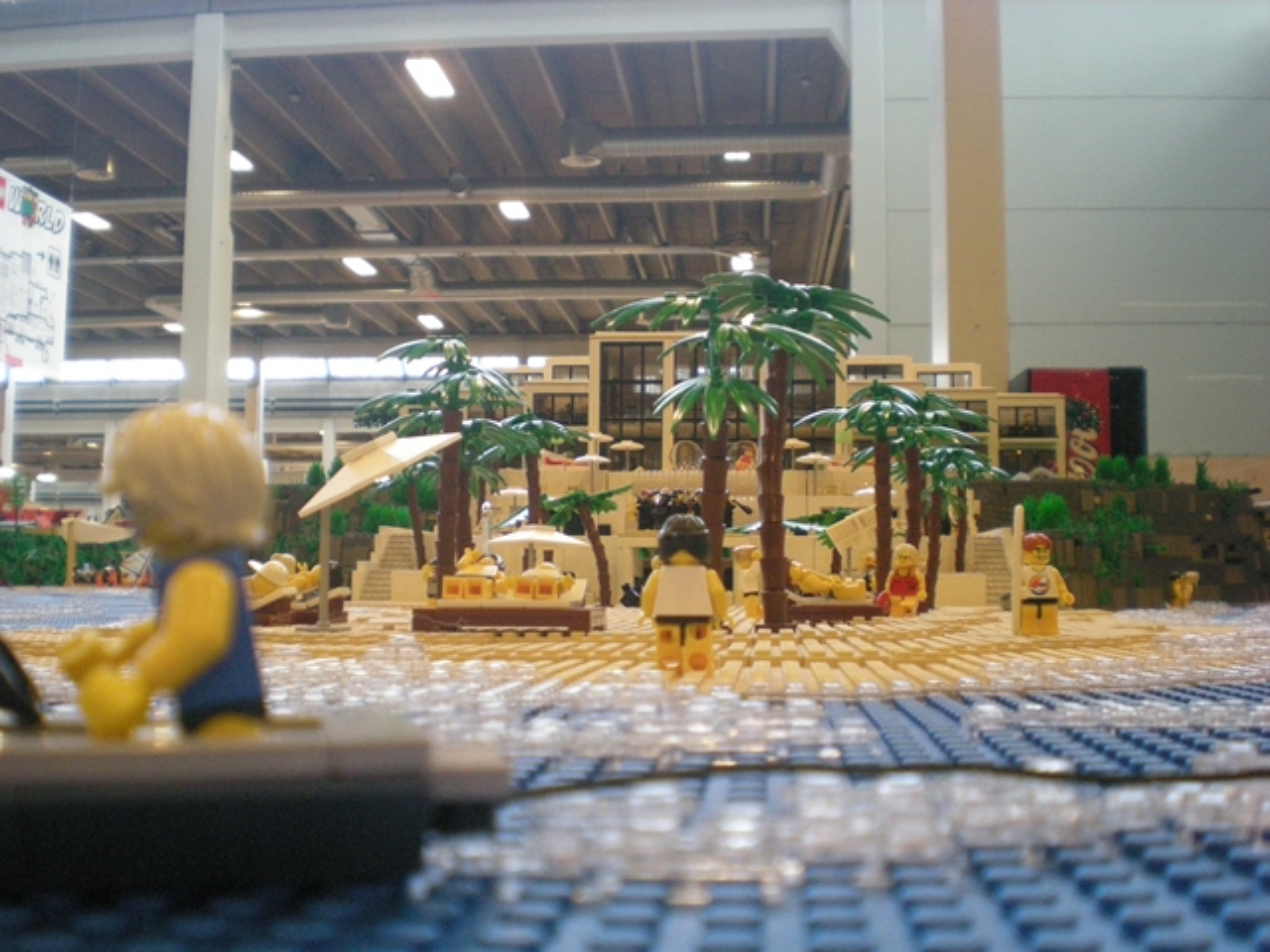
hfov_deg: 49.0
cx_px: 635
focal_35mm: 38
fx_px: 1394
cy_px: 476
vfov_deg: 37.7
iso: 400
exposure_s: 1/27.1
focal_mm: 6.3
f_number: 3.1
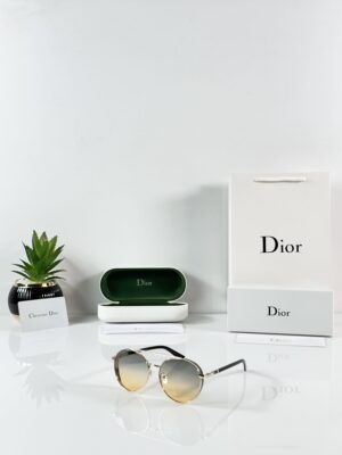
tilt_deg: -5.9
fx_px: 632
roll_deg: -0.1
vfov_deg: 39.7
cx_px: 171
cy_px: 228
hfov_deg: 30.3
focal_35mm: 48
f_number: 1.78
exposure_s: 1/100
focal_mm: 6.86
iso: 64
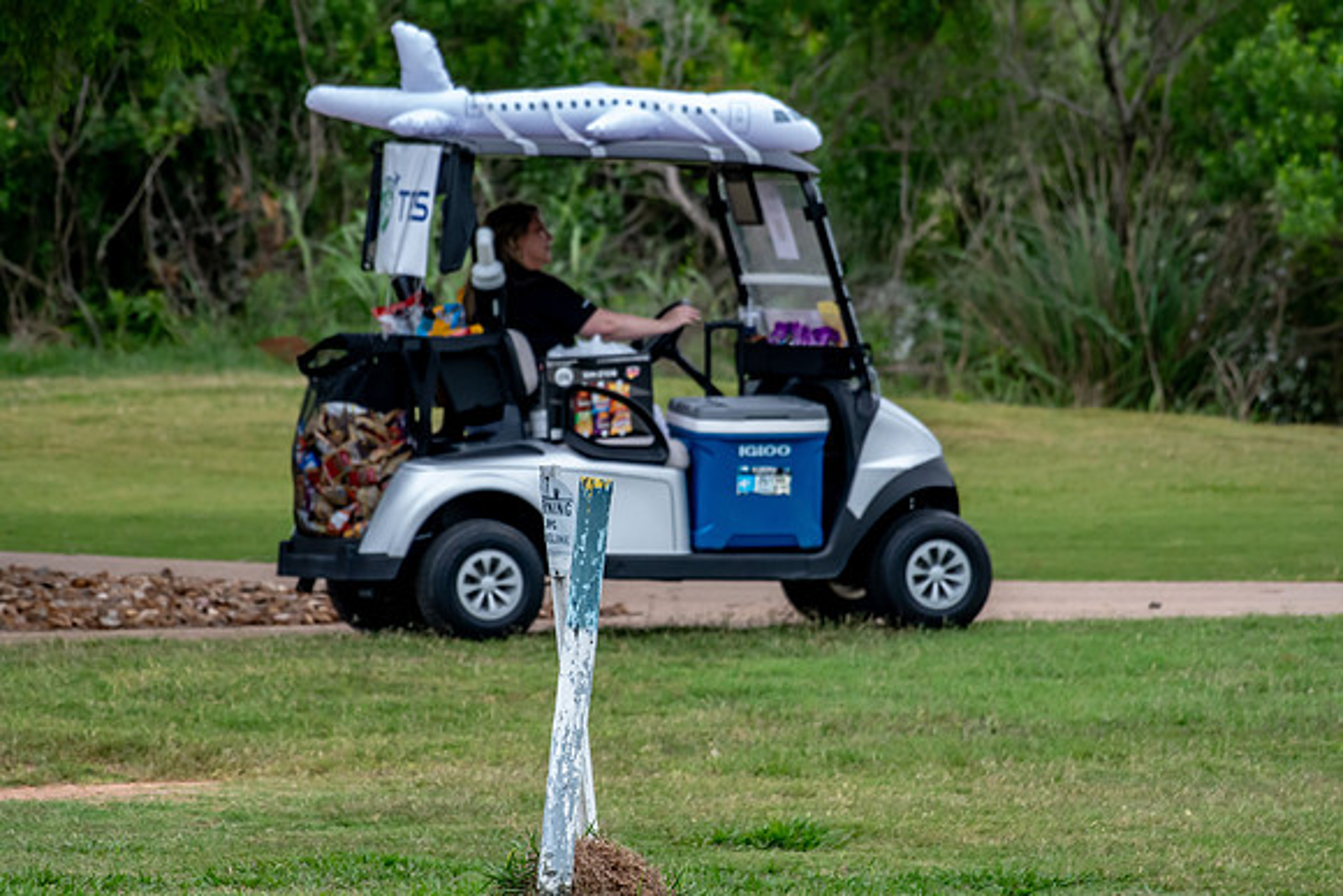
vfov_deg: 2.2
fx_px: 23507
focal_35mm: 630
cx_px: 672
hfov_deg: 3.3
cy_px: 448
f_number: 5.6
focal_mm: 420
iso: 1100
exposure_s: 1/2000
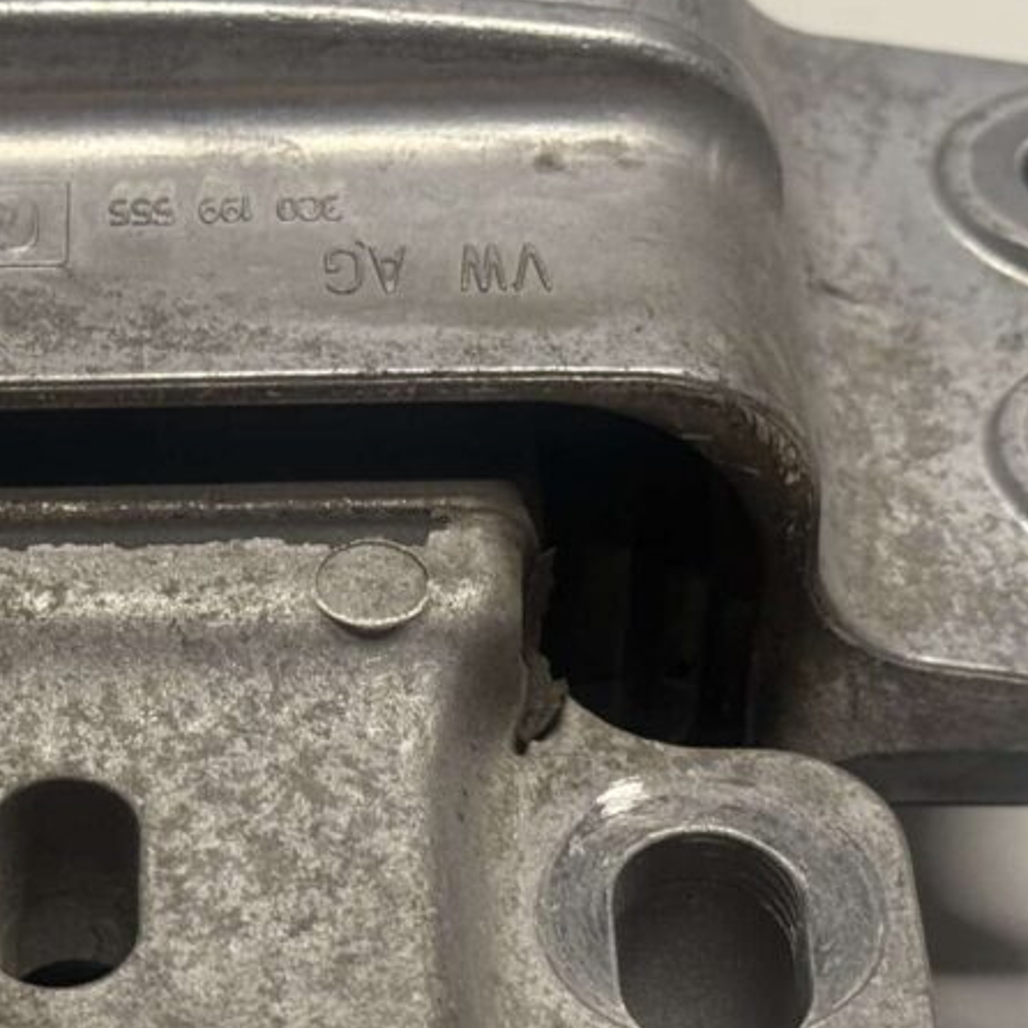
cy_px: 493
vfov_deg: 14.7
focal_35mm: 119
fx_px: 3998
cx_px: 58
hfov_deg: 14.5
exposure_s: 1/50
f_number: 1.78
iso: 160
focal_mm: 6.76
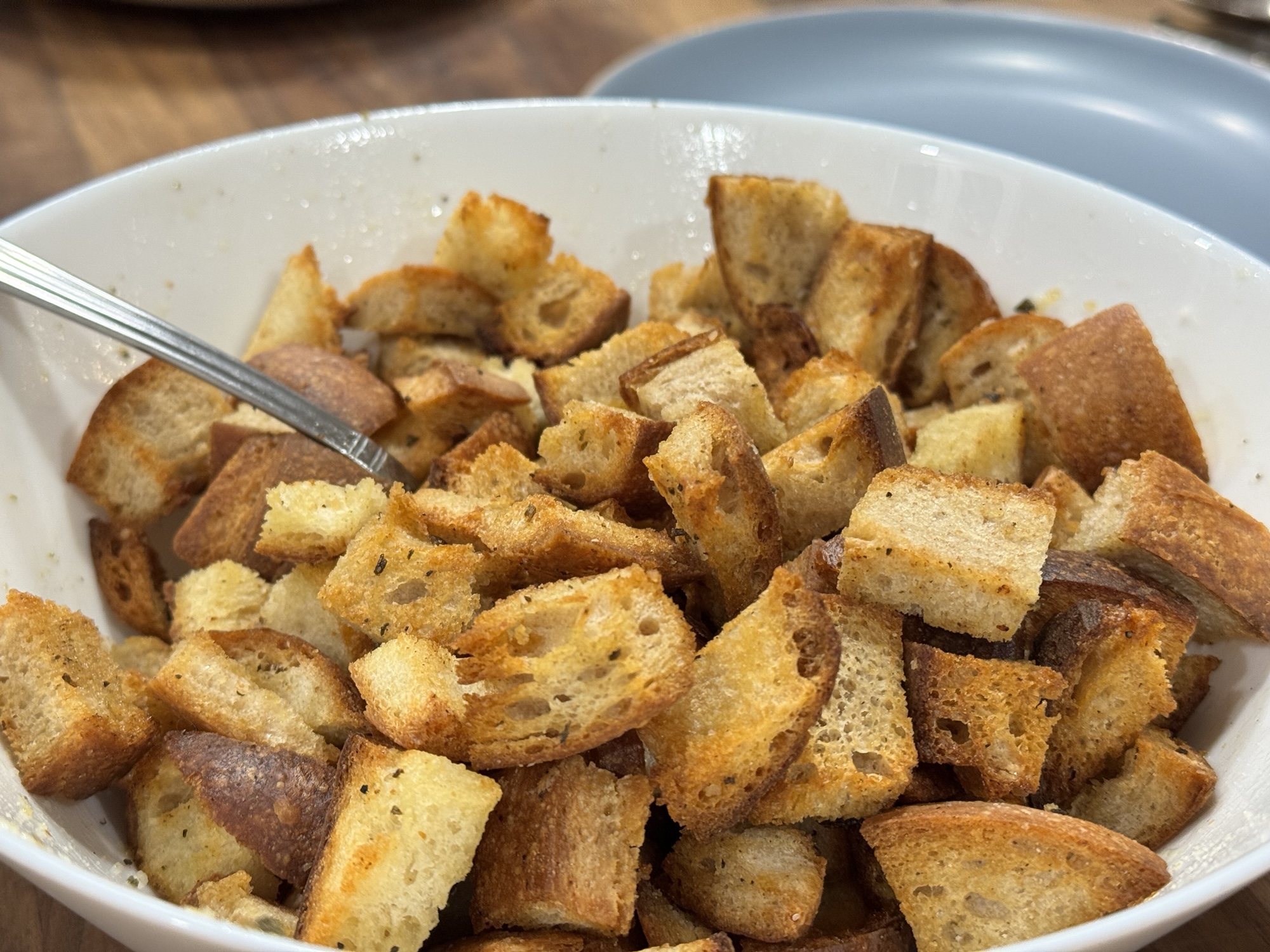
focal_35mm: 48
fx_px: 1761
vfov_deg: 30.3
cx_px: 635
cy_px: 476
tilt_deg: -33.5
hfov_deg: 39.7
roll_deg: -3.0
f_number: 1.78
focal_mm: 6.76
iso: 125
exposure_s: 1/60
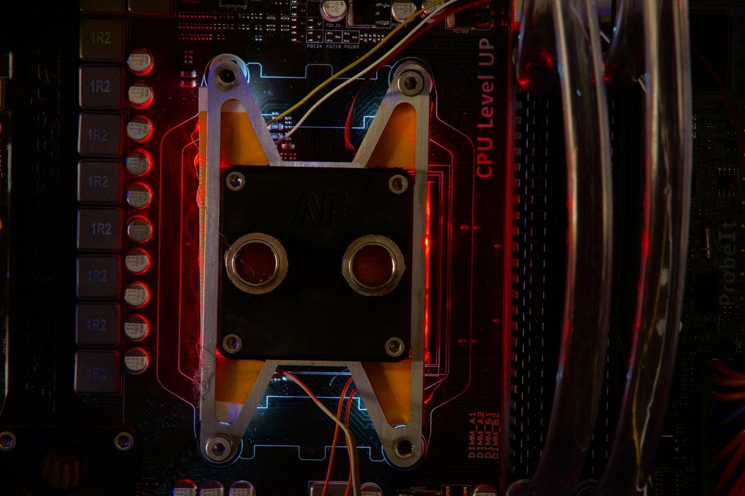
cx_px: 372
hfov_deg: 6.9
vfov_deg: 4.6
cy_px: 248
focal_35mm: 300
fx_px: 6205
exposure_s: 8
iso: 1600
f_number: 18
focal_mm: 200
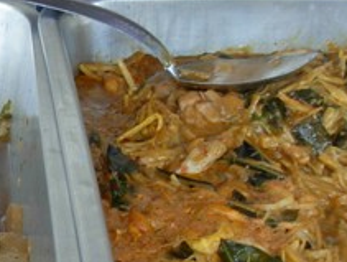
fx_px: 1155
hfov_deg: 16.6
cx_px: -30
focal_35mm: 115
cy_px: 142
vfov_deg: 12.9
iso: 79
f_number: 2.9
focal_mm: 6.3
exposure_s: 1/34.8
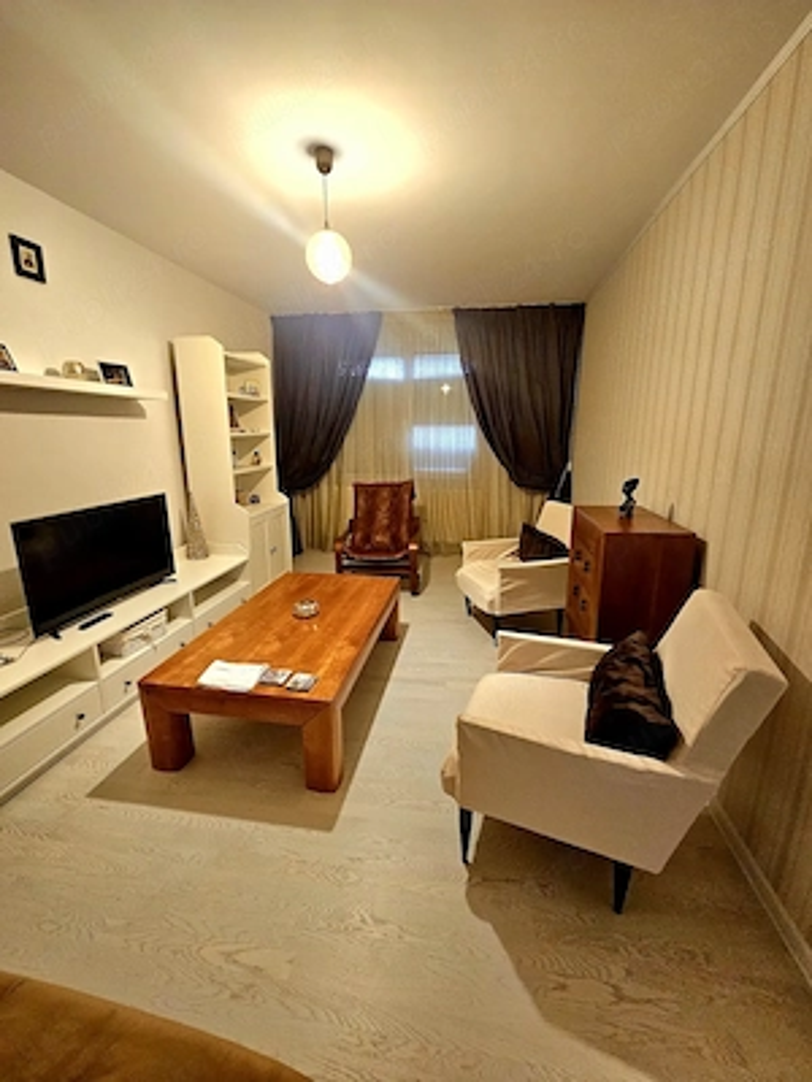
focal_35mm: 13
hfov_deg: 89.9
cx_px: 406
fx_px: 407
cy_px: 541
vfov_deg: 106.2
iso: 400
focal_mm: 2.2
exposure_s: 1/33.4
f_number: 2.2
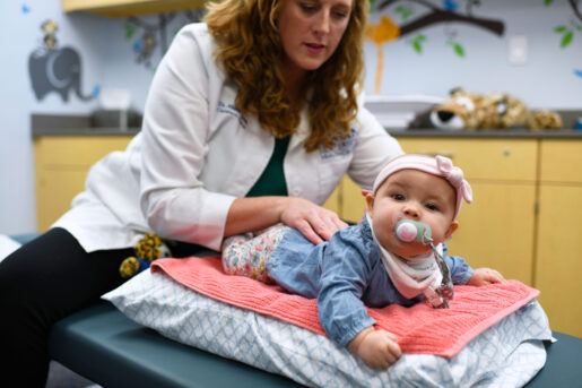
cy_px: 194
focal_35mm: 35
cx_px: 291
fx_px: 566
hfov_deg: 54.4
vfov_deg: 37.8
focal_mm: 35
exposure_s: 1/60
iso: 200
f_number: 2.5
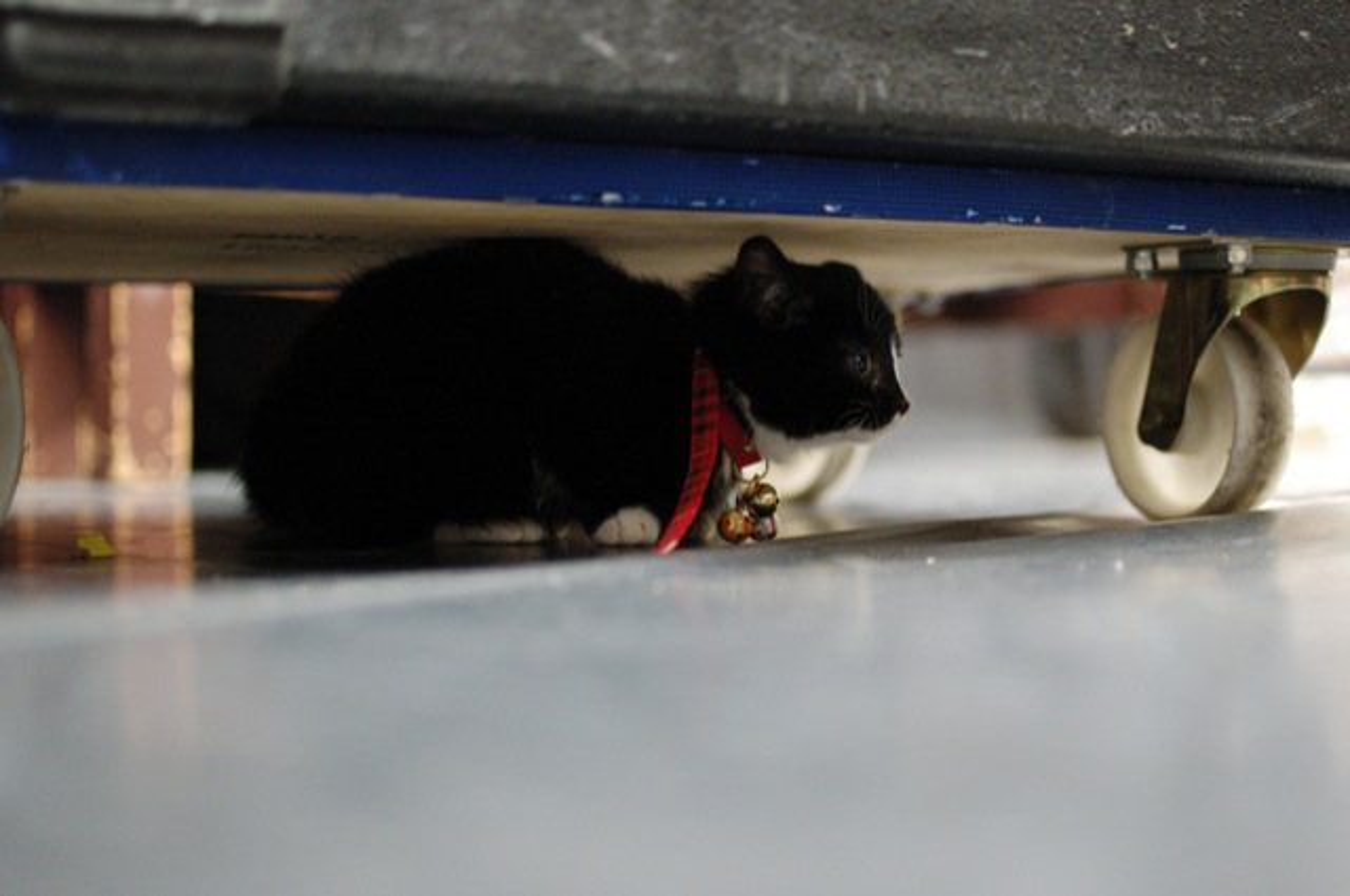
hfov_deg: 37.9
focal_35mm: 52
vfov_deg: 25.7
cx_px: 675
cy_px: 448
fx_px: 1966
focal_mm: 35
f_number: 1.8
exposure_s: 1/8
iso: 1600
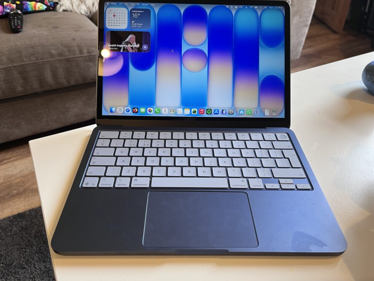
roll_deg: -0.3
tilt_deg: -38.5
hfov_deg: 65.3
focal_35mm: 27
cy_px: 140
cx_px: 186
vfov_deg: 51.4
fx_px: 292
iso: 80
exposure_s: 1/50
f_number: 1.6
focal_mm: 5.1
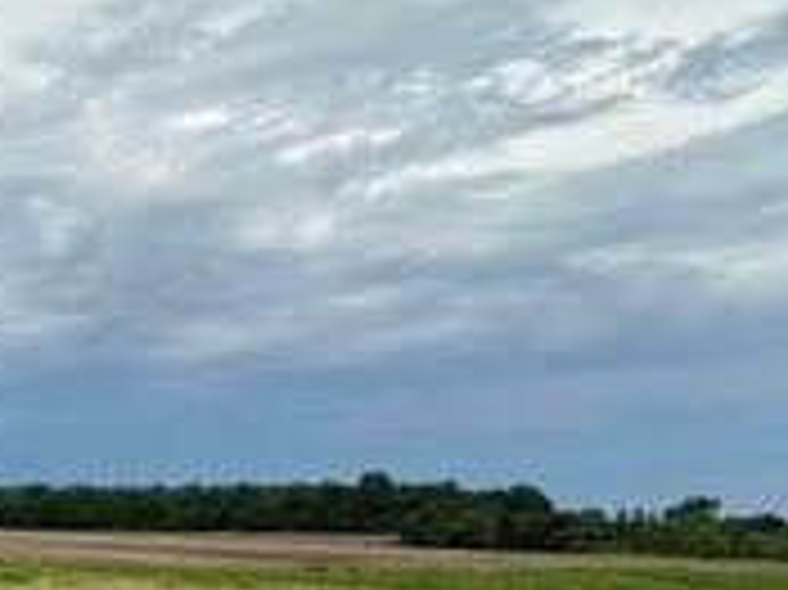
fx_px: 910
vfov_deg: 34.3
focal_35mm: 40
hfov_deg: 32.6
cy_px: 511
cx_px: -275
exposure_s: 1/3610
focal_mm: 2.22
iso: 50
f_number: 2.2
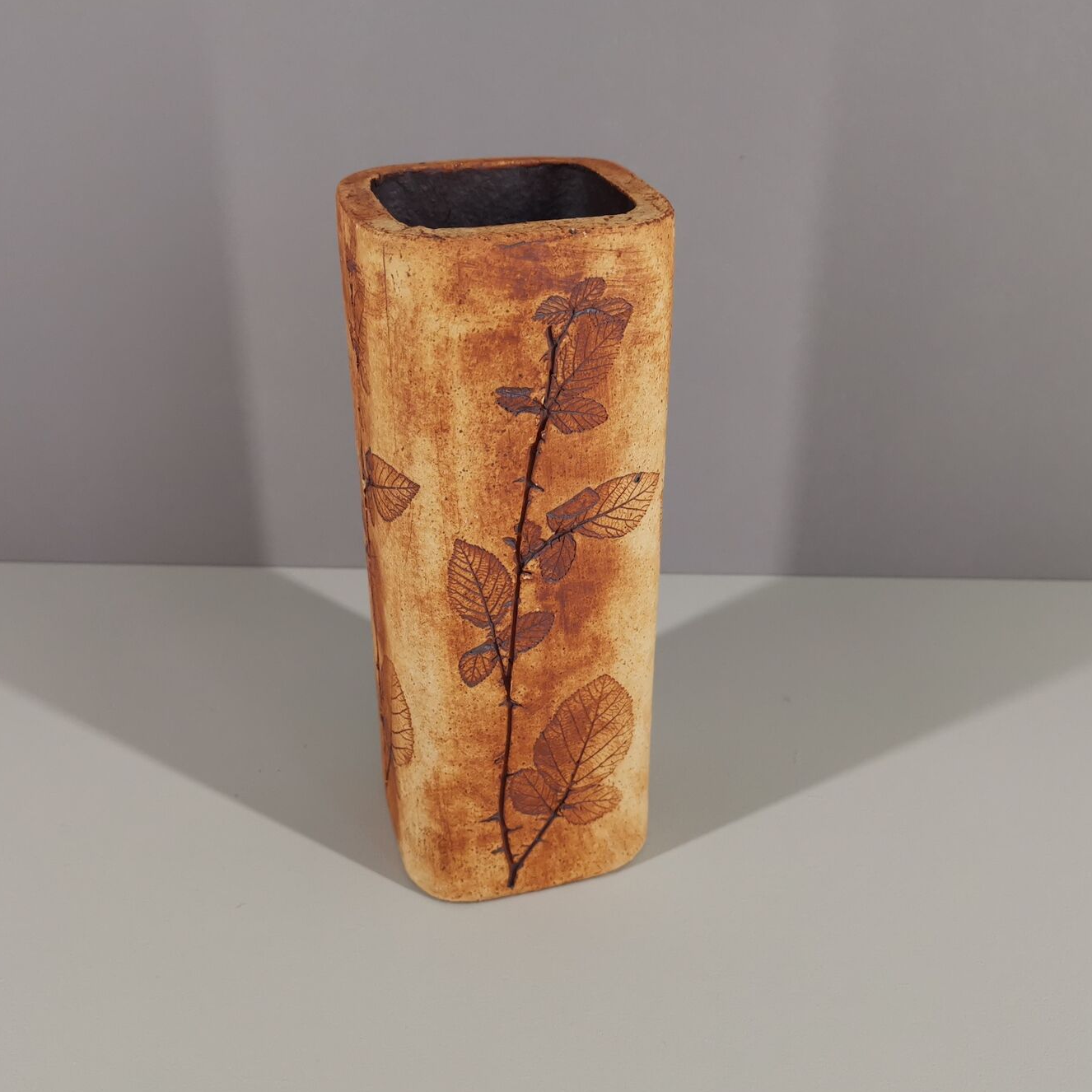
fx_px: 1285
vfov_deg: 46.0
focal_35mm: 36
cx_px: 551
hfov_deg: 46.0
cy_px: 547
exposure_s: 1/120
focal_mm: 5.58
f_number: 1.8
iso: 125
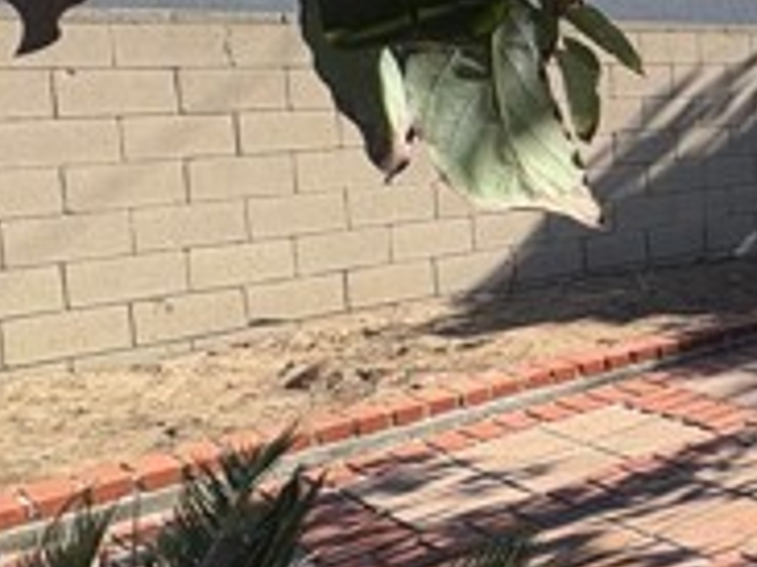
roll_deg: -0.2
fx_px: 1071
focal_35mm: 49
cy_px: 166
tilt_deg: -4.6
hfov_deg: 28.3
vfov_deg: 29.3
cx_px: 1088
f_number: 2.2
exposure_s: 1/1346
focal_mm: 2.22
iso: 50
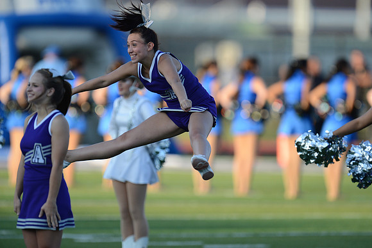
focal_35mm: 550
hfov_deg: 3.7
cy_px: 124
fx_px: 5684
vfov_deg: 2.5
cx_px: 186
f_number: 4
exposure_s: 1/2000
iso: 800
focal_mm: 550
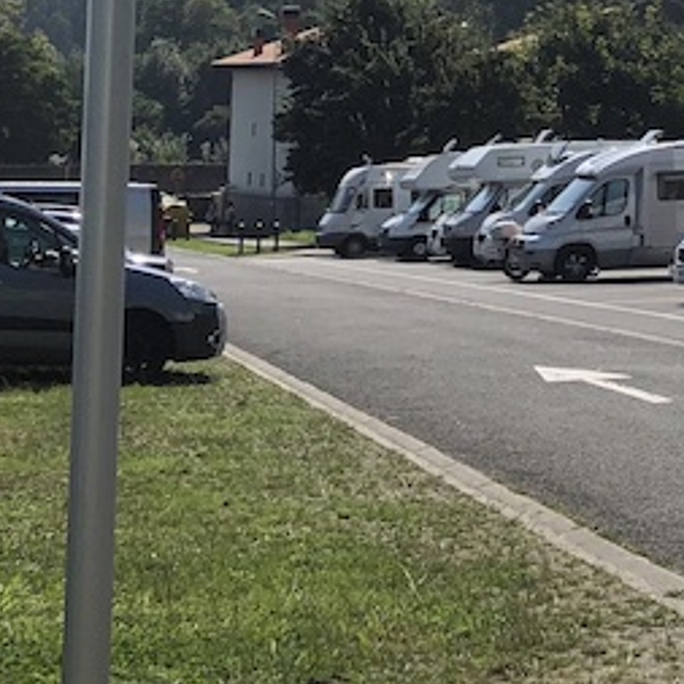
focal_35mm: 100
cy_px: -35
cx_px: 871
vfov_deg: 16.9
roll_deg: +0.0
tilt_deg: +3.7
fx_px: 2236
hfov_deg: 16.5
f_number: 1.8
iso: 20
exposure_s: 1/4000
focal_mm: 3.99
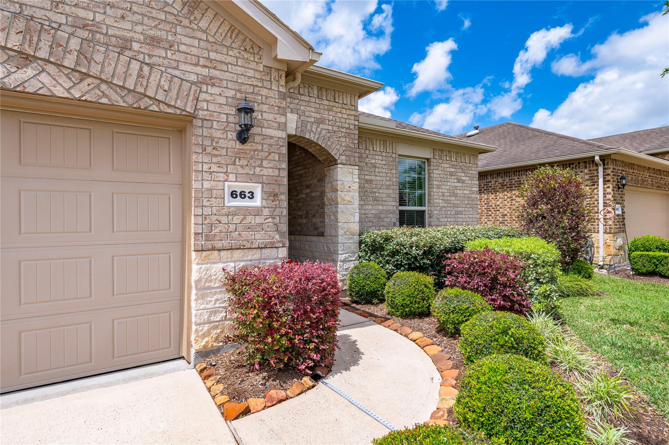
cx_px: 334
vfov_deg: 64.5
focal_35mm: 19
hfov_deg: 87.0
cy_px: 222
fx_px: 353
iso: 100
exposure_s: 1/200
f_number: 11
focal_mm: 19
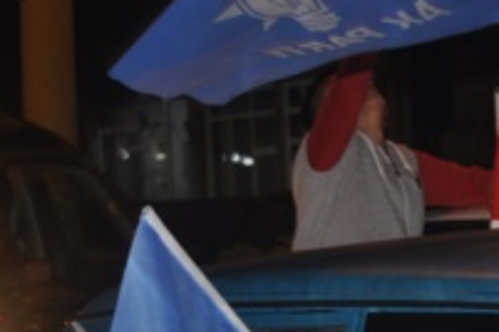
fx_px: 3640
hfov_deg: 7.7
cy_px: 450
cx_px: 732
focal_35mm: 263
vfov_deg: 5.2
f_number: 4.5
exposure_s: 1/60
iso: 400
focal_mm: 55
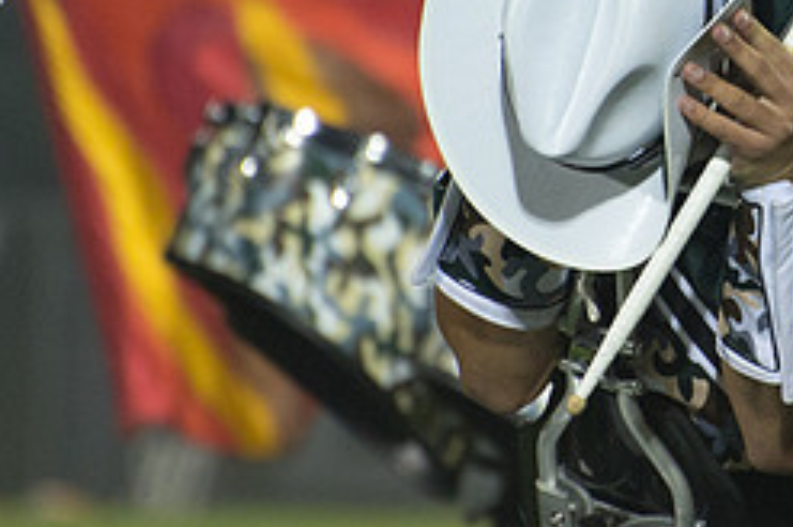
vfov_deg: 1.5
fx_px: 20525
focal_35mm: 933
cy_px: 77
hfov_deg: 2.2
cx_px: 866
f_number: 5.6
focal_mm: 300
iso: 3600
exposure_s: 1/160
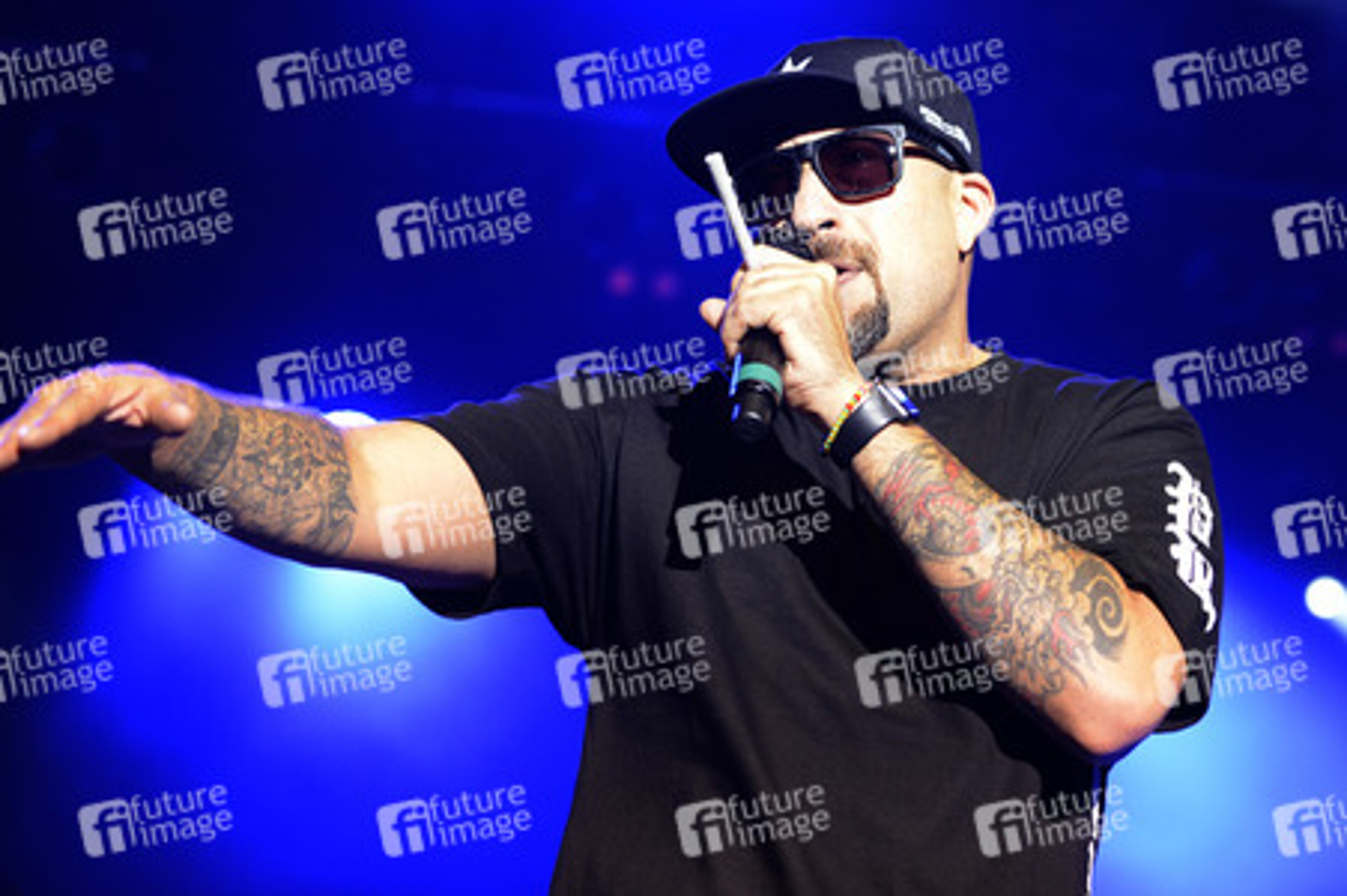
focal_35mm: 70
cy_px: 448
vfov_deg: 19.4
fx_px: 2617
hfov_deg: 28.9
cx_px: 674
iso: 3200
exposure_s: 1/320
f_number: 3.5
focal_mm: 70
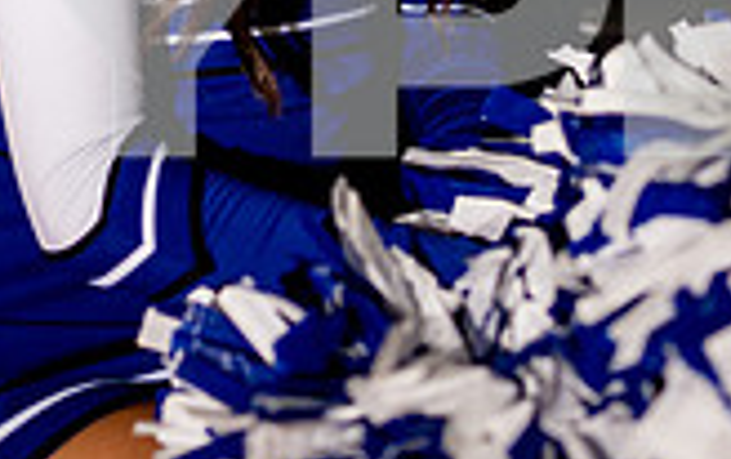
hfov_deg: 30.4
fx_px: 1337
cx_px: 270
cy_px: -294
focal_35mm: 67
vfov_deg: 17.0
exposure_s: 1/500
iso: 100
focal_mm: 24
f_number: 1.4
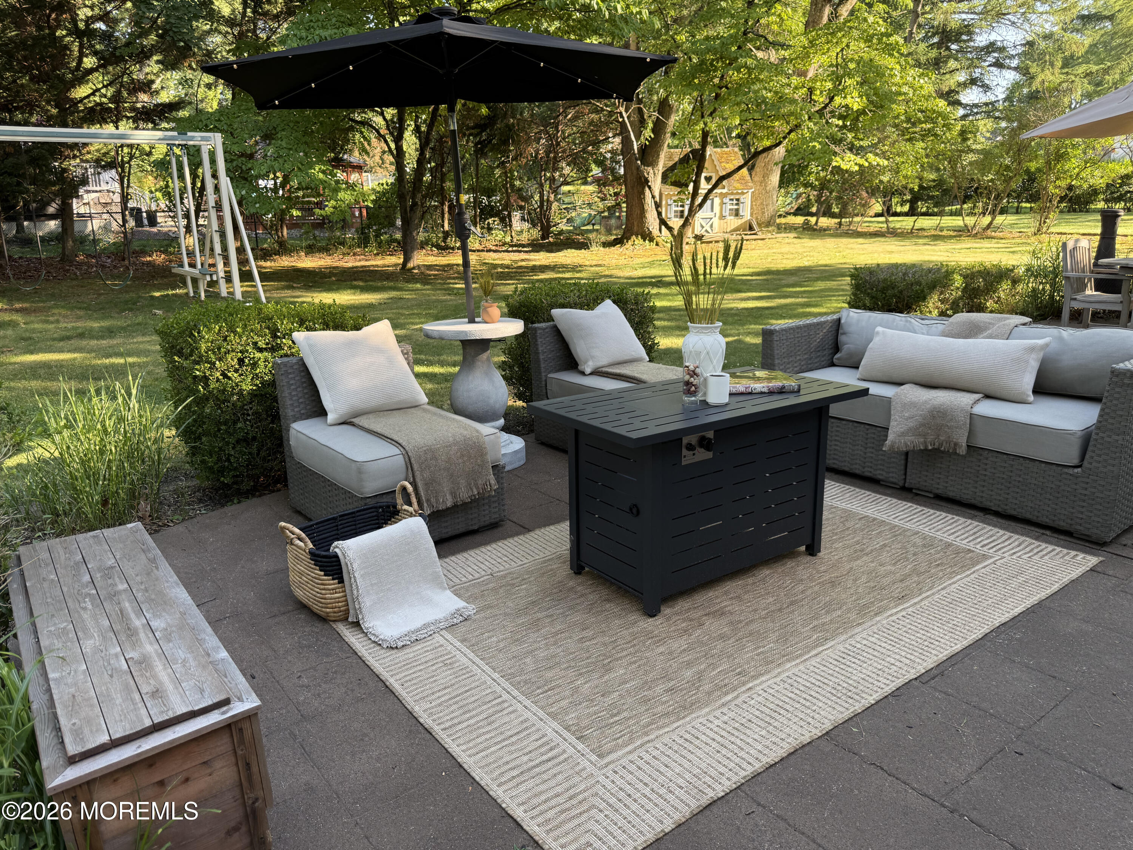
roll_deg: -0.4
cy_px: 425
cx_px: 566
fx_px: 786
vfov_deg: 56.8
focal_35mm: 24
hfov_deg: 71.6
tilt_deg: -15.7
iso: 100
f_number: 1.78
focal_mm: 6.76
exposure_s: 1/258
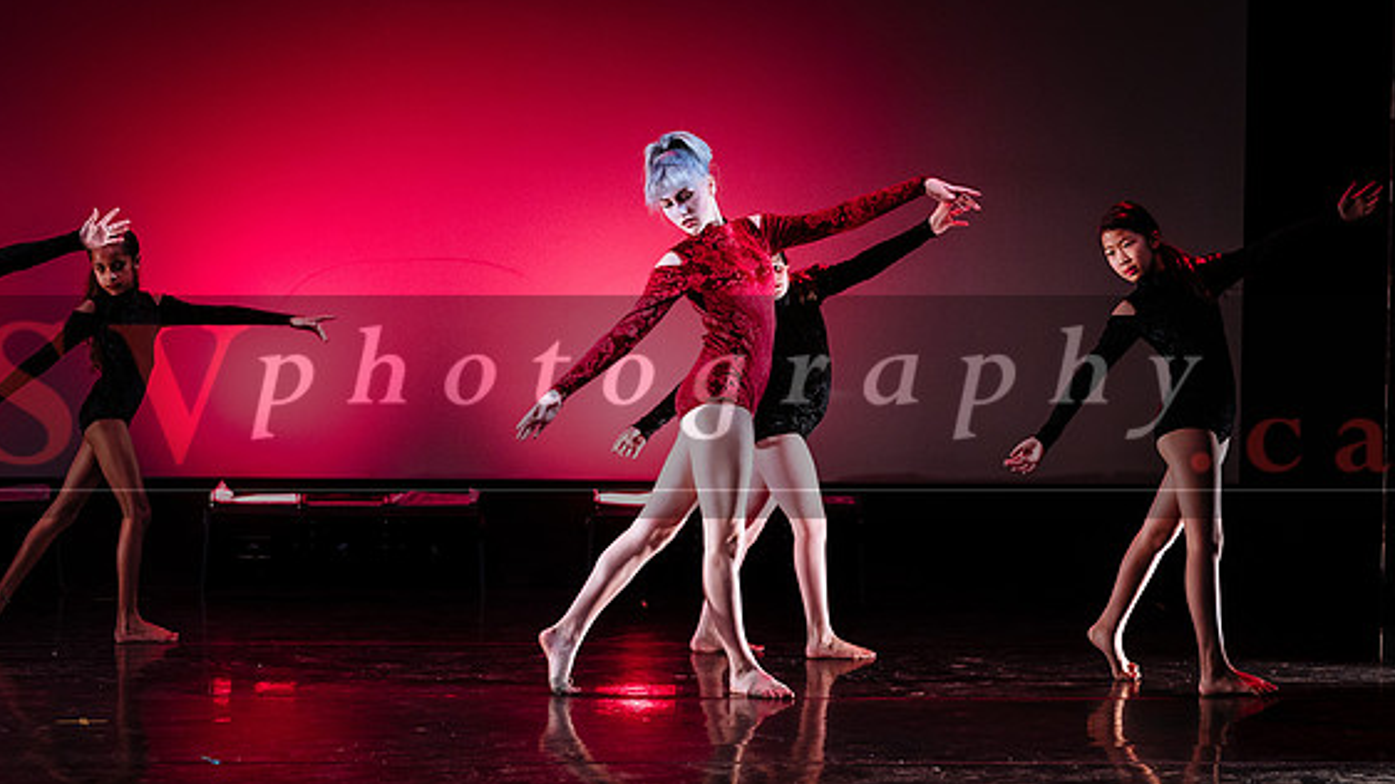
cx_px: 769
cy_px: 266
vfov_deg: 7.6
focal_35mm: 159
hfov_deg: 13.5
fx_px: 5881
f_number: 2.8
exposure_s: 1/500
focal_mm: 133
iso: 1250
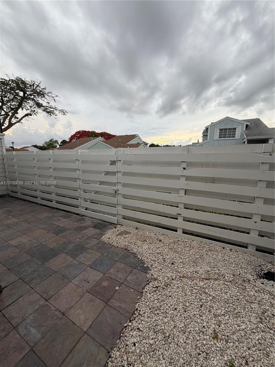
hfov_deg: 85.7
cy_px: 184
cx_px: 138
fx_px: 148
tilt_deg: -8.0
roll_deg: +1.1
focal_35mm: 14
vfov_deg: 102.1
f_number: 2.2
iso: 50
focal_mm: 2.22
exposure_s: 1/121
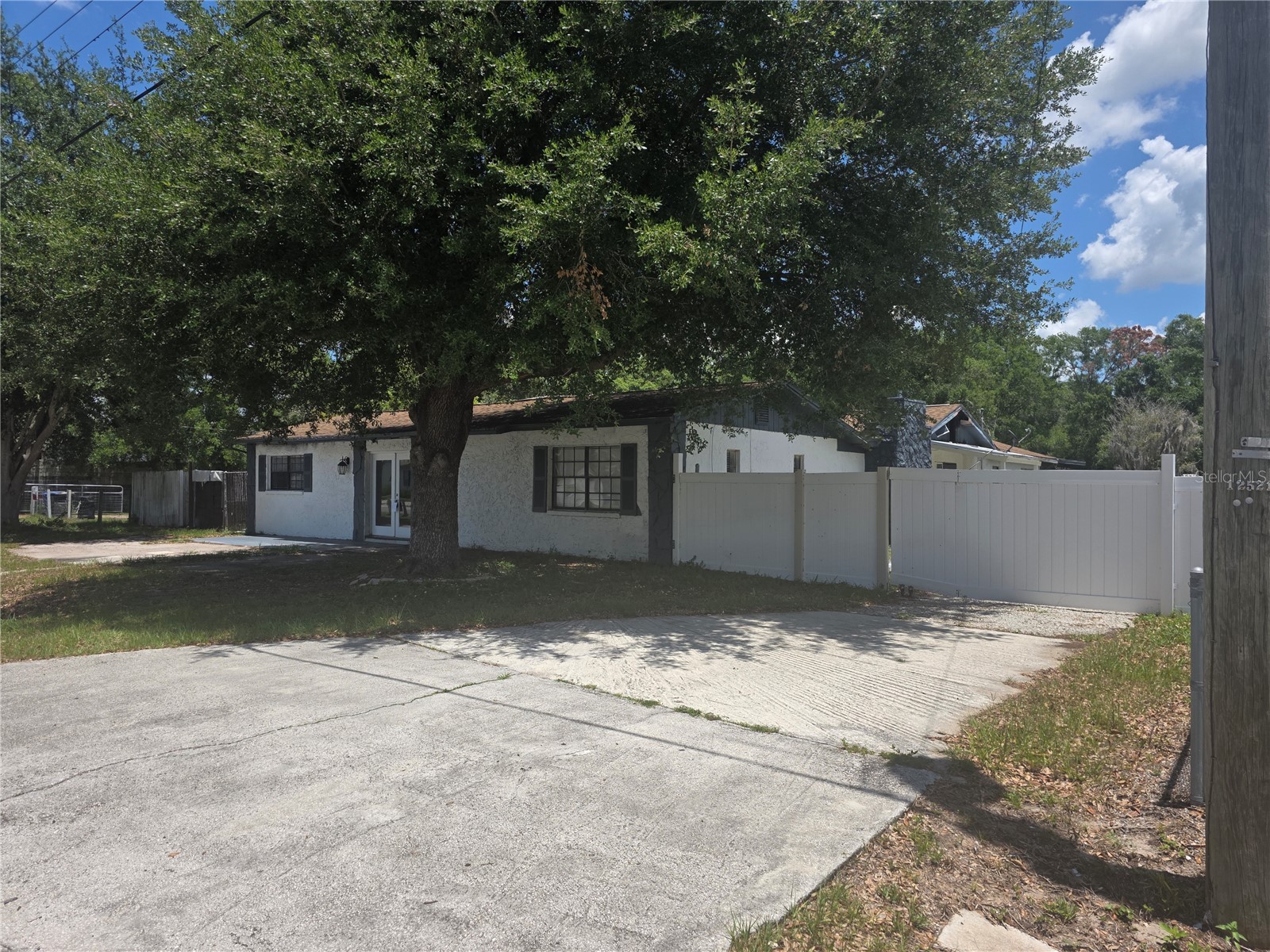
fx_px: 844
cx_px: 635
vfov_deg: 58.9
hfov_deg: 73.9
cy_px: 476
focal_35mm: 23
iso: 80
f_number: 1.7
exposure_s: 1/5447
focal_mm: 6.3
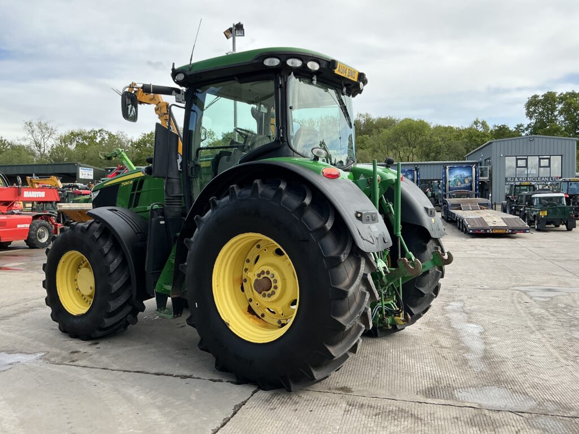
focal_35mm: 28
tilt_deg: -0.1
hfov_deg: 63.4
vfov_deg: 49.7
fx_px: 468
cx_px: 290
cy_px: 217
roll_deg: -0.6
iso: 25
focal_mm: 3
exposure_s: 1/749
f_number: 1.8
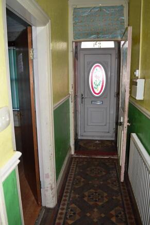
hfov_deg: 47.9
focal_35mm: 27
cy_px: 112
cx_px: 75
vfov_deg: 67.4
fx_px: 169
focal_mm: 18
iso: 100
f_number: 3.5
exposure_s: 1/60
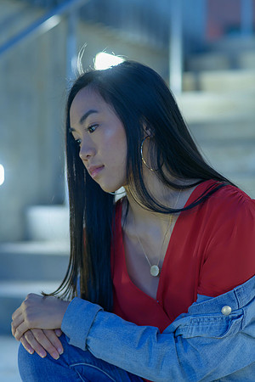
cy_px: 191
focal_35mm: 85
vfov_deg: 23.9
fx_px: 903
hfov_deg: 16.1
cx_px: 128
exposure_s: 1/25
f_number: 2.8
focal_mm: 85
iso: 400
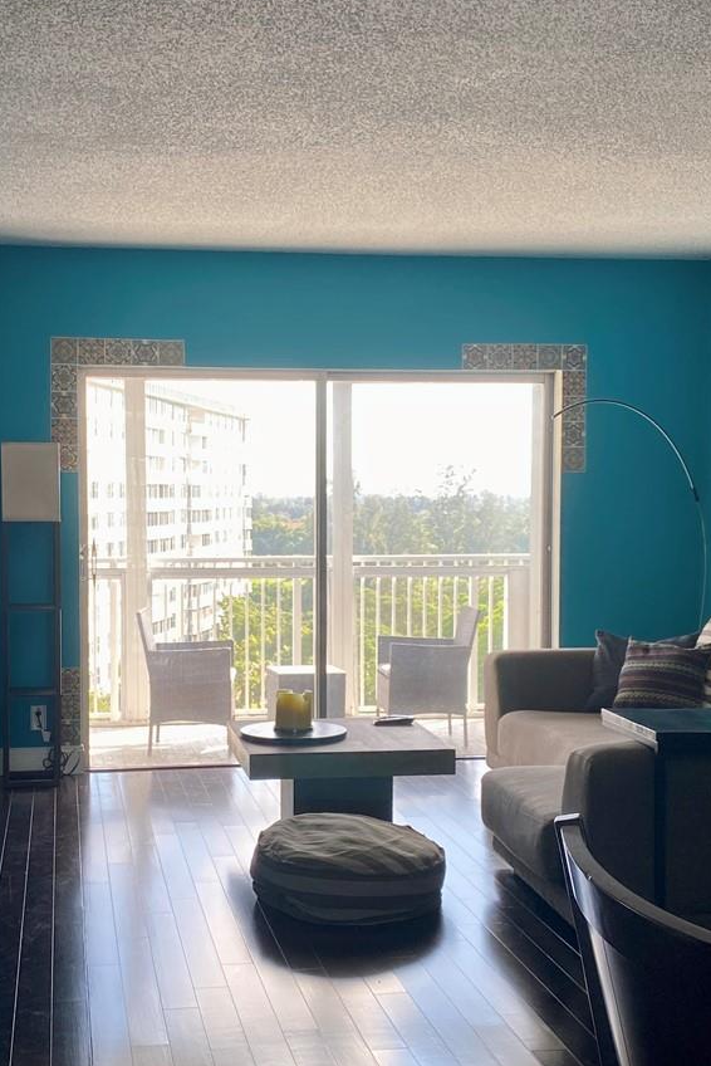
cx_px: 313
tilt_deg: -3.8
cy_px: 605
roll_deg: +0.2
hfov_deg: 26.5
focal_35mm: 51
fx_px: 1510
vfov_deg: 38.8
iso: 32
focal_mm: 4.25
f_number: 1.8
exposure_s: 1/152
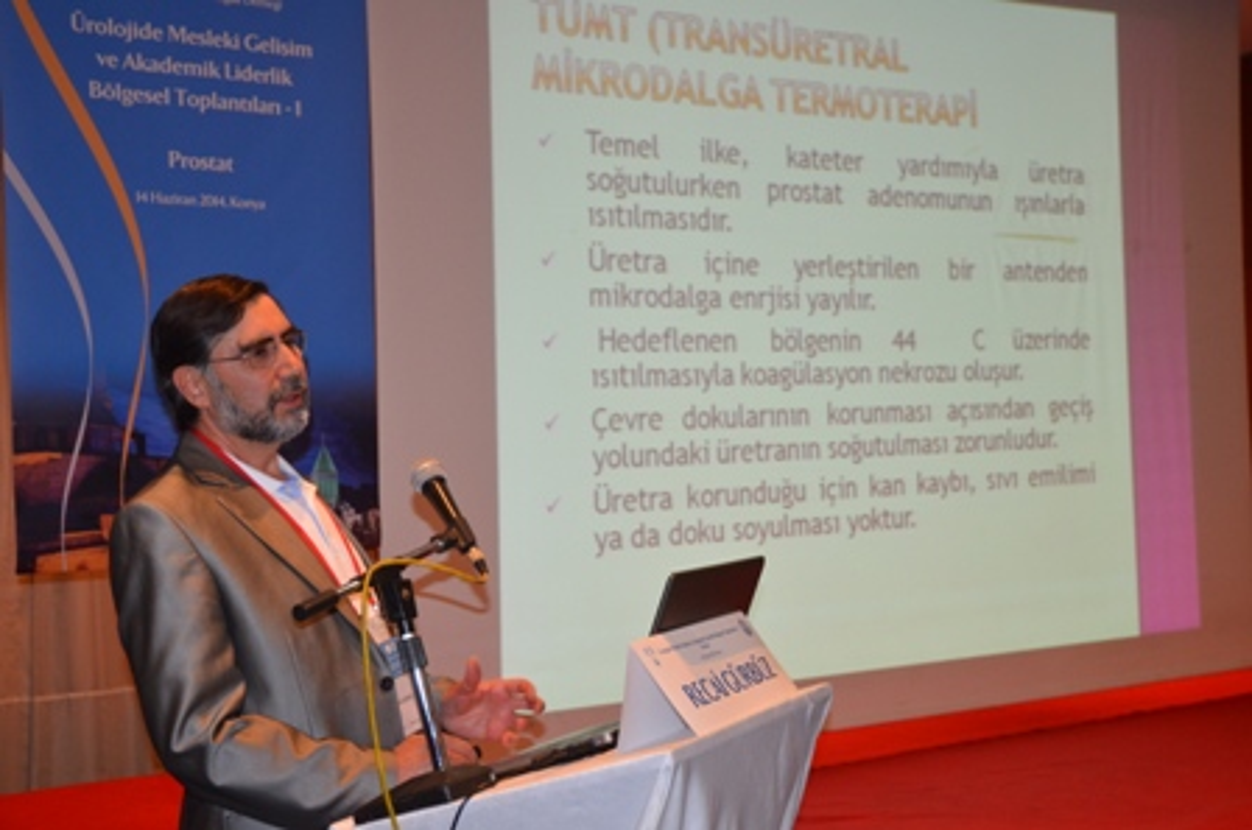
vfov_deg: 25.7
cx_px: 626
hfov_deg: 37.9
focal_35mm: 52
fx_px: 1823
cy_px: 415
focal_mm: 35
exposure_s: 1/60
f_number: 4.2
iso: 1000
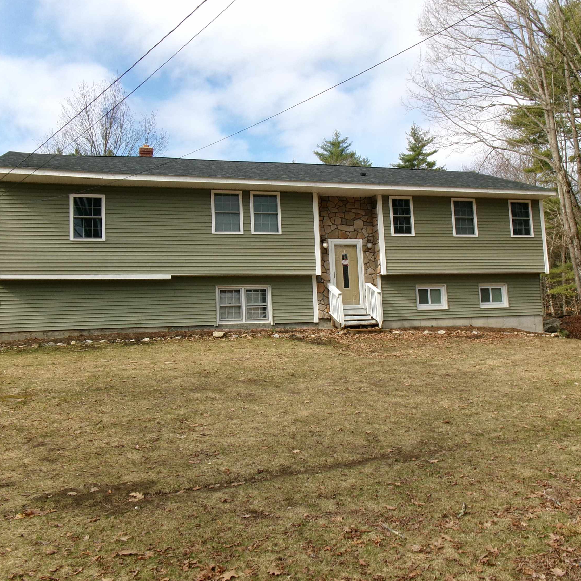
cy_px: 282
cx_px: 309
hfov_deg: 48.4
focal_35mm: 34
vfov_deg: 48.4
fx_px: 646
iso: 100
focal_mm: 5.1
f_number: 10.8
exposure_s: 1/70
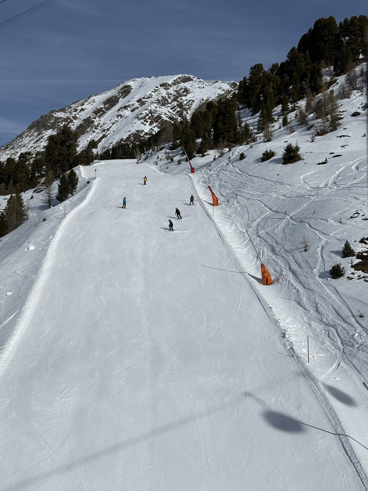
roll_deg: -1.1
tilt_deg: +2.8
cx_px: 184
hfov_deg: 30.3
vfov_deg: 39.7
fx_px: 680
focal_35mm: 48
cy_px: 246
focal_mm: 6.76
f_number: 1.78
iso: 50
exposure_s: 1/16129
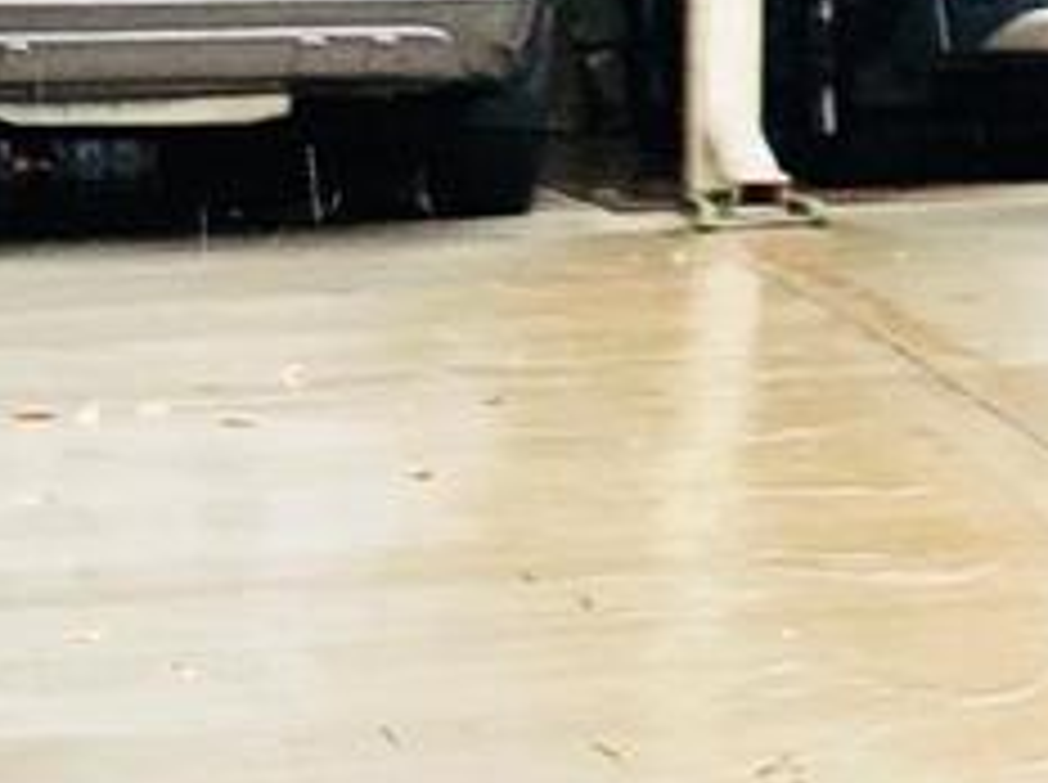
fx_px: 4867
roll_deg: -0.5
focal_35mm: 161
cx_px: 2510
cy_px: -162
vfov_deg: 9.1
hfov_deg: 10.6
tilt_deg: +3.9
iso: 25
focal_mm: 4.25
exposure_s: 1/265
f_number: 1.8
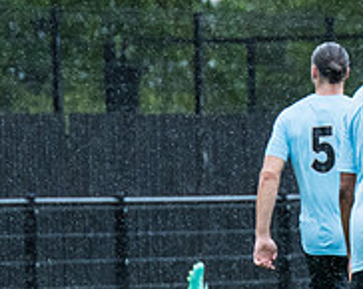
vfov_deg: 2.4
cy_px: 258
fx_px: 6993
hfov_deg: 3.0
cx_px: 245
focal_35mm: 652
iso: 1000
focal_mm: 120
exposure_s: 1/1600
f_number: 4
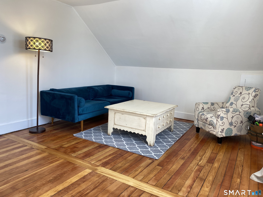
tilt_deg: -9.5
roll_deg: -2.5
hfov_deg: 67.3
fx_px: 198
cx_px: 132
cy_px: 98
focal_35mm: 26
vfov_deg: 53.1
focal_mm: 4.25
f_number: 1.8
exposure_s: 1/120
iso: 40
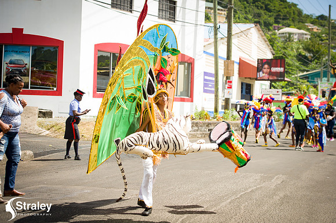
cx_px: 168
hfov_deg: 28.9
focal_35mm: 70
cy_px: 112
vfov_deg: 19.4
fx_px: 653
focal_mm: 70
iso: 100
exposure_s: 1/160
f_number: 6.3
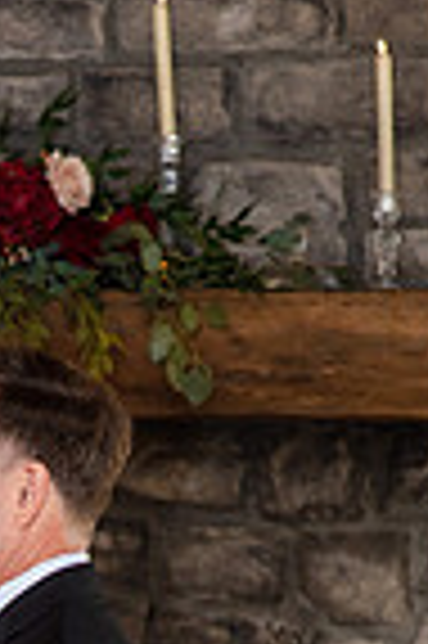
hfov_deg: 5.1
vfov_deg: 7.6
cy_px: 946
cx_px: -203
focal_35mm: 268
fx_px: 4791
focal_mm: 85
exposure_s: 1/125
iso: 640
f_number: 3.2
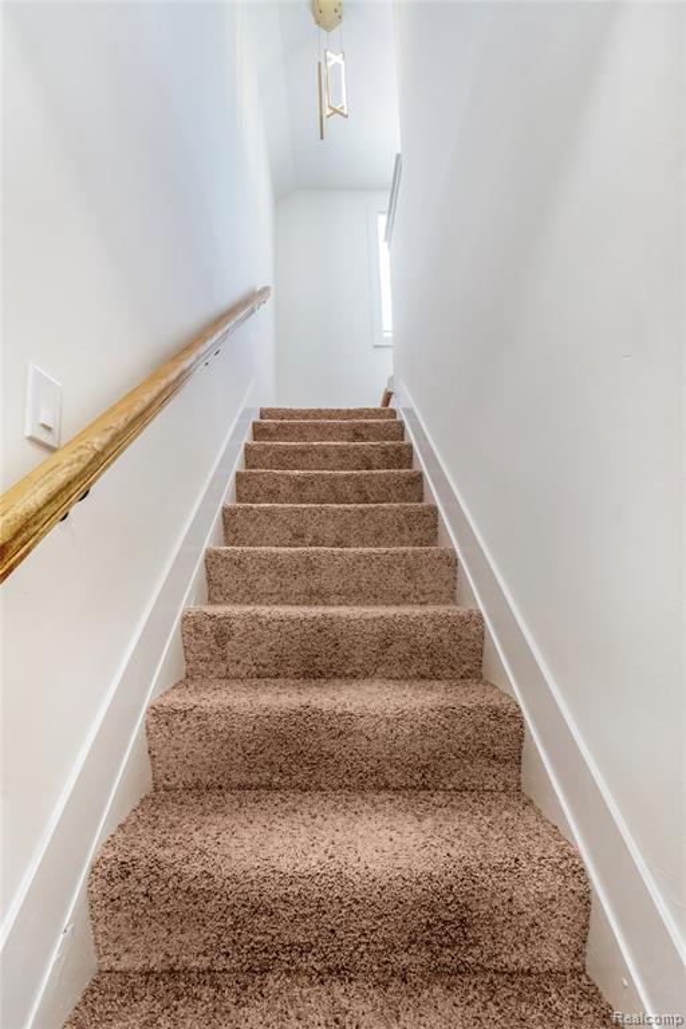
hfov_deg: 81.2
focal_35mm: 14
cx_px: 343
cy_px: 514
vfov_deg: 104.3
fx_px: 400
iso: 100
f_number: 8
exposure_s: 1/500
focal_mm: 14
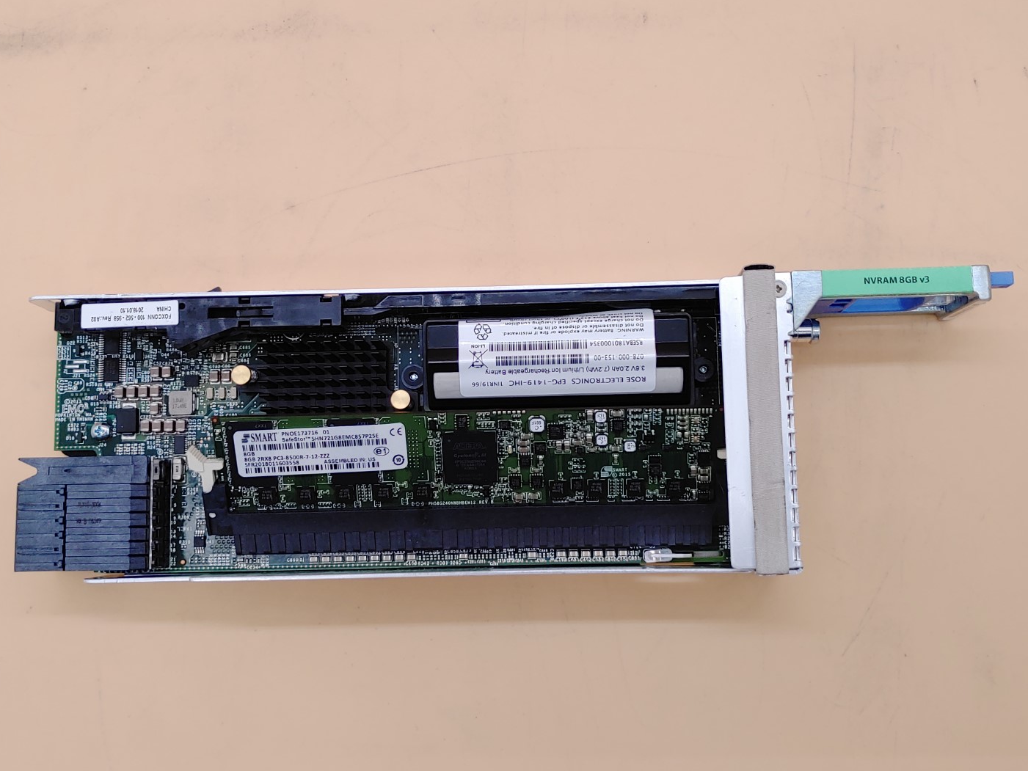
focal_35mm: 37
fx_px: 1099
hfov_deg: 50.1
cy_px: 392
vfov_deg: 38.7
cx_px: 506
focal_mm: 4.36
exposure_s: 1/79
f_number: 1.8
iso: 50
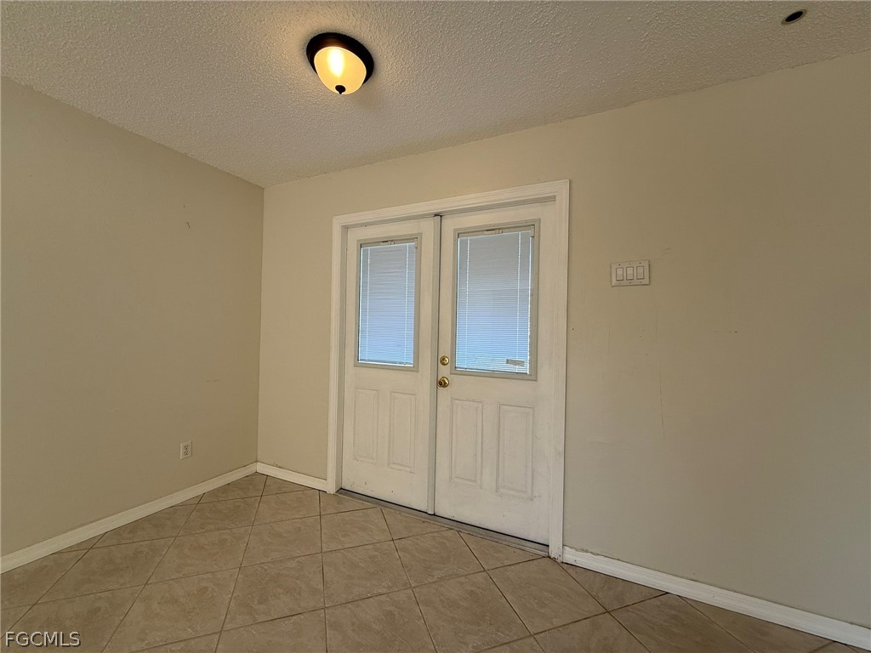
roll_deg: -1.4
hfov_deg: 102.1
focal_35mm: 14
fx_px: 352
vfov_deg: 85.7
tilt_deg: +1.1
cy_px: 326
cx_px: 436
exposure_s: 1/120
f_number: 2.2
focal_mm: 2.22
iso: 64
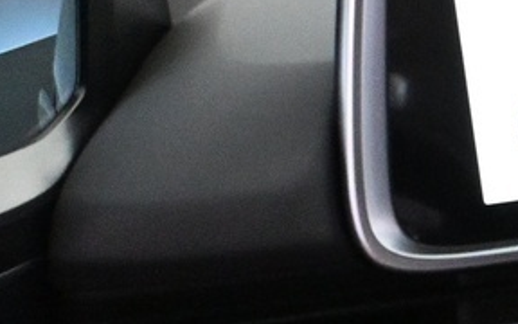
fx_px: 2489
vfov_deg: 7.4
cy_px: 403
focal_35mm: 176
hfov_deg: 10.3
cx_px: 1248
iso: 4000
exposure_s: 1/80
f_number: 3.8
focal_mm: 20.5
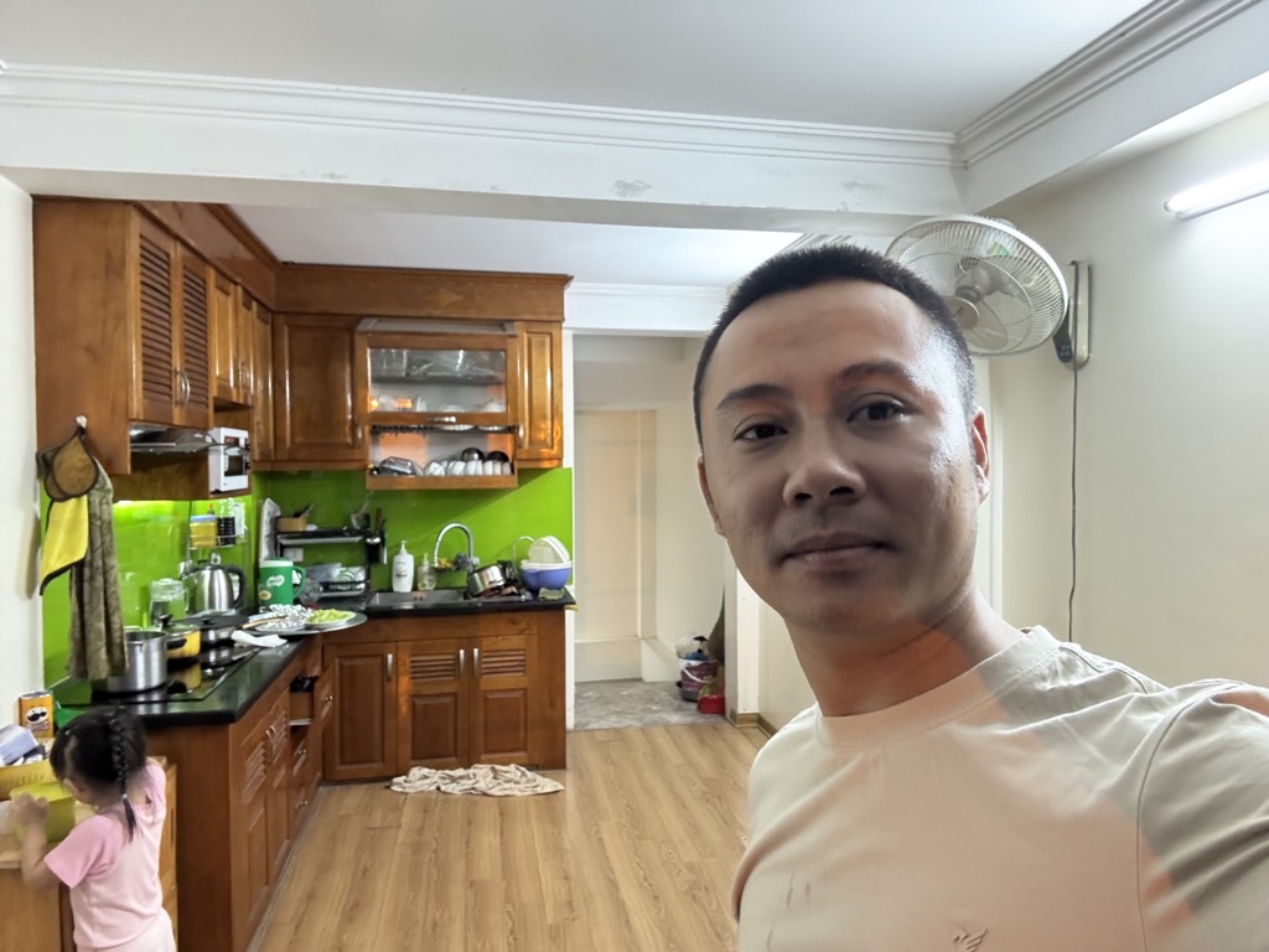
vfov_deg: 58.9
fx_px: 843
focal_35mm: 23
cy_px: 476
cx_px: 634
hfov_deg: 73.9
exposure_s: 1/25
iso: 320
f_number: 1.9
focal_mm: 2.69
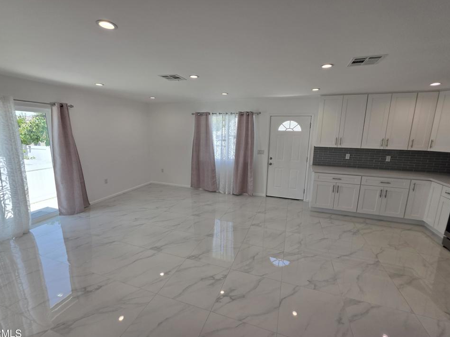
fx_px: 182
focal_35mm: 14
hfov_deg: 102.1
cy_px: 169
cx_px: 228
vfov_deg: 85.7
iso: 32
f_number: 1.9
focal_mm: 2.2
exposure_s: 1/249
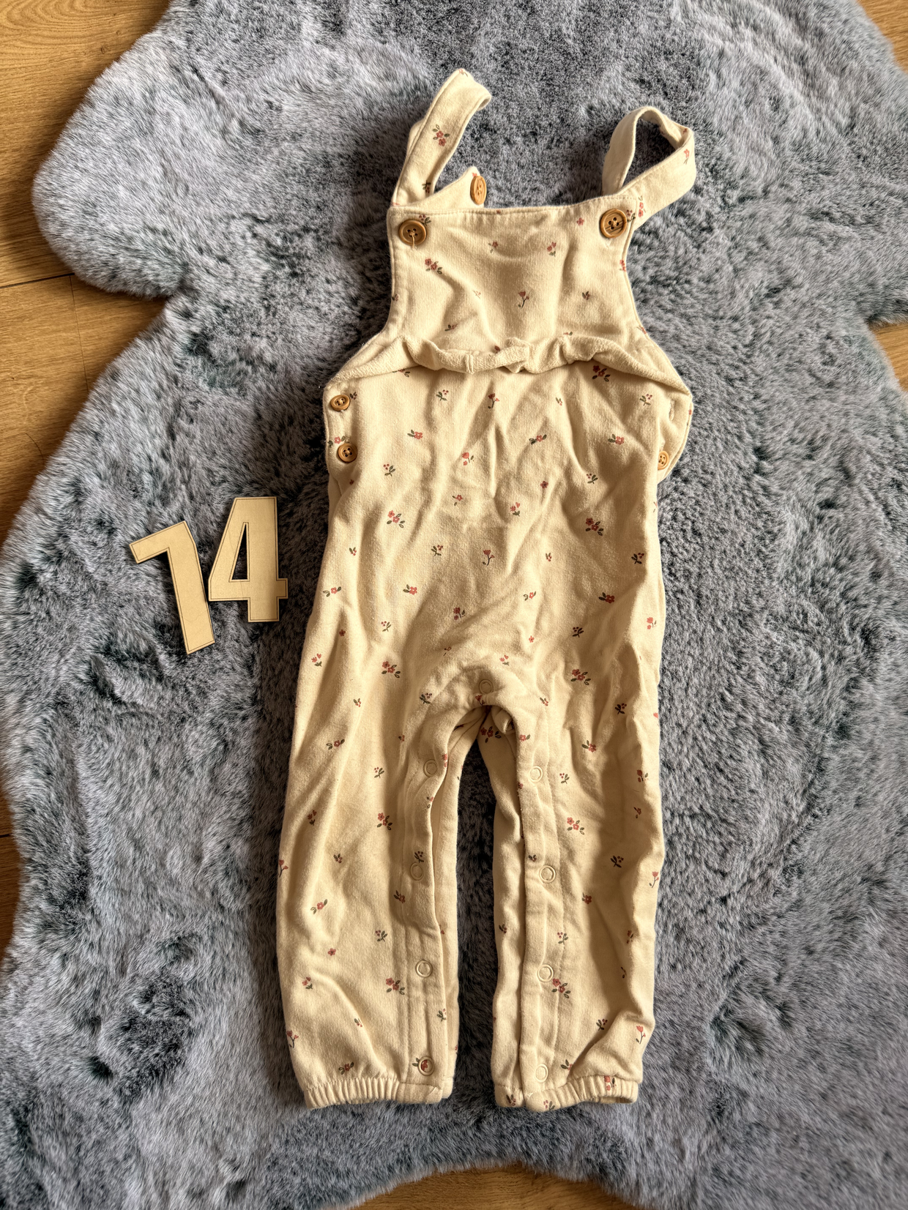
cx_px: 454
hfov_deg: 56.8
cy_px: 605
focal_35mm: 24
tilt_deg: -84.5
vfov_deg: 71.6
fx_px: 839
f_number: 1.78
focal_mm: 6.76
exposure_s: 1/309
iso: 80
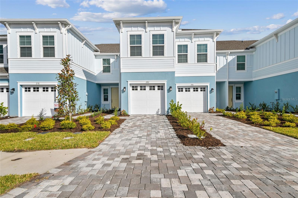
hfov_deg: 86.9
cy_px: 99
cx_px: 149
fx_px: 157
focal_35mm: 19
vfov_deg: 64.5
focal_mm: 13
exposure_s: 1/320
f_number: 7.1
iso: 100
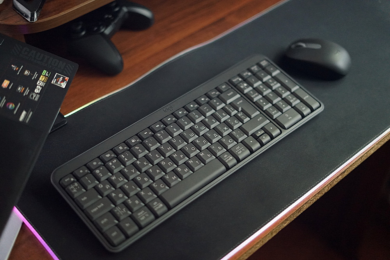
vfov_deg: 26.9
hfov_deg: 39.6
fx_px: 541
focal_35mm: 50
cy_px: 130
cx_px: 195
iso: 3200
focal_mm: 50
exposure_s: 1/50
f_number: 1.8
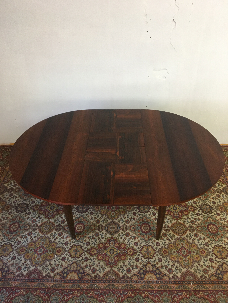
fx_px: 255
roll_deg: +2.5
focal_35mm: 29
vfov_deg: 61.7
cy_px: 152
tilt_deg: -38.5
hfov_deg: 48.2
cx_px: 114
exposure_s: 1/33
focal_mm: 4.15
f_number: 2.2
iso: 200
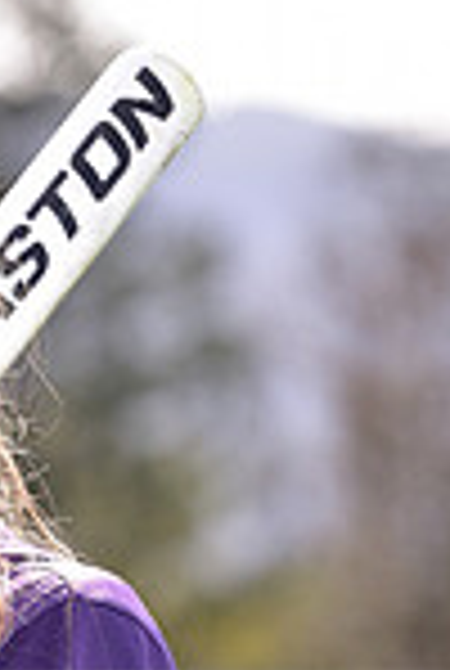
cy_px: 733
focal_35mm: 660
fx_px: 12317
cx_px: -115
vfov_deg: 3.1
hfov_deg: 2.1
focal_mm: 170
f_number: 5
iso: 80
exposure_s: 1/250
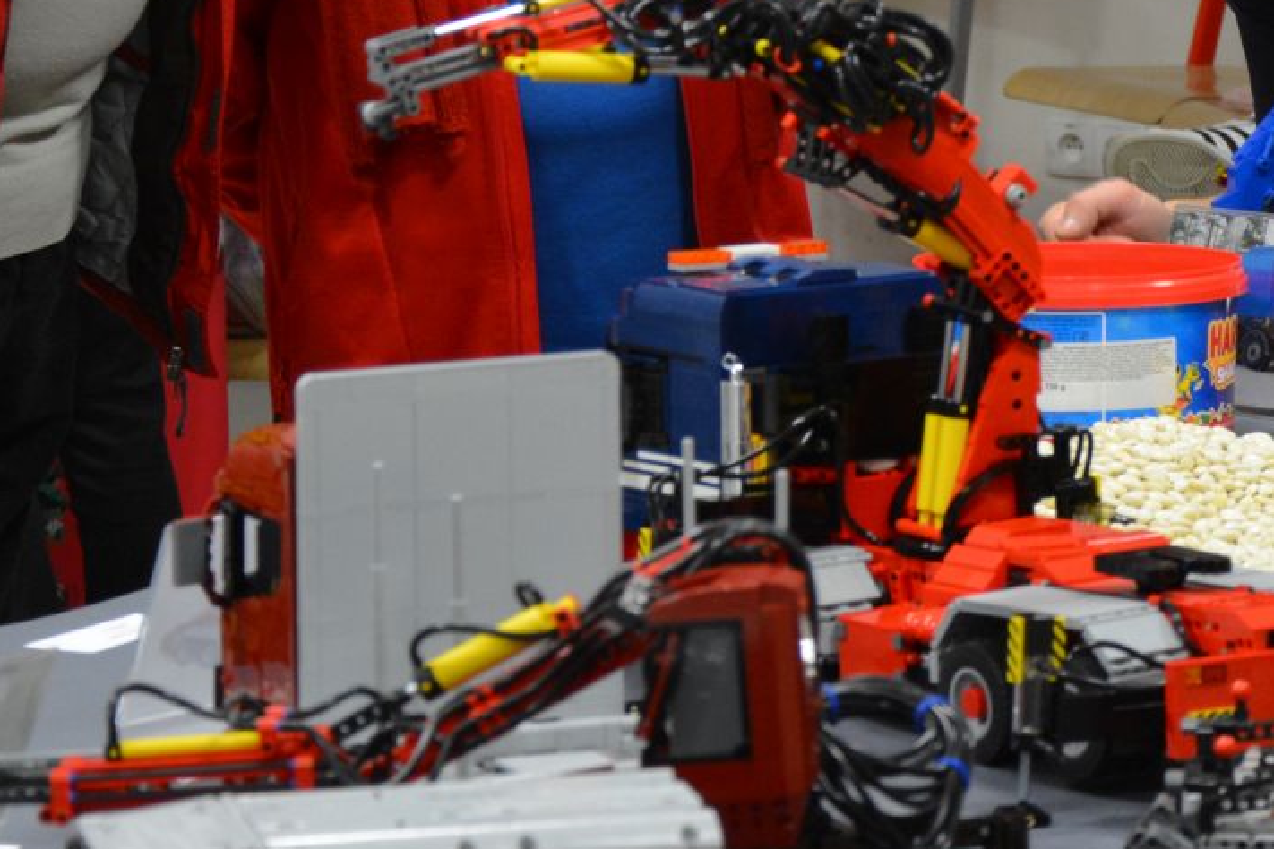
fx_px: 5733
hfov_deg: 12.7
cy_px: -47
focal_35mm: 162
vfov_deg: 8.4
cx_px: 797
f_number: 4.8
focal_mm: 48
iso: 800
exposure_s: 1/40
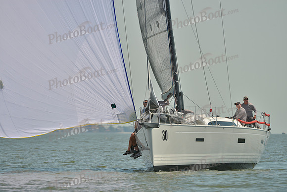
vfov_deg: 3.4
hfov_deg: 5.2
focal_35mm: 400
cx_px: 144
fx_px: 3189
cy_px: 96
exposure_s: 1/1250
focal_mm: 400
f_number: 6.3
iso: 200
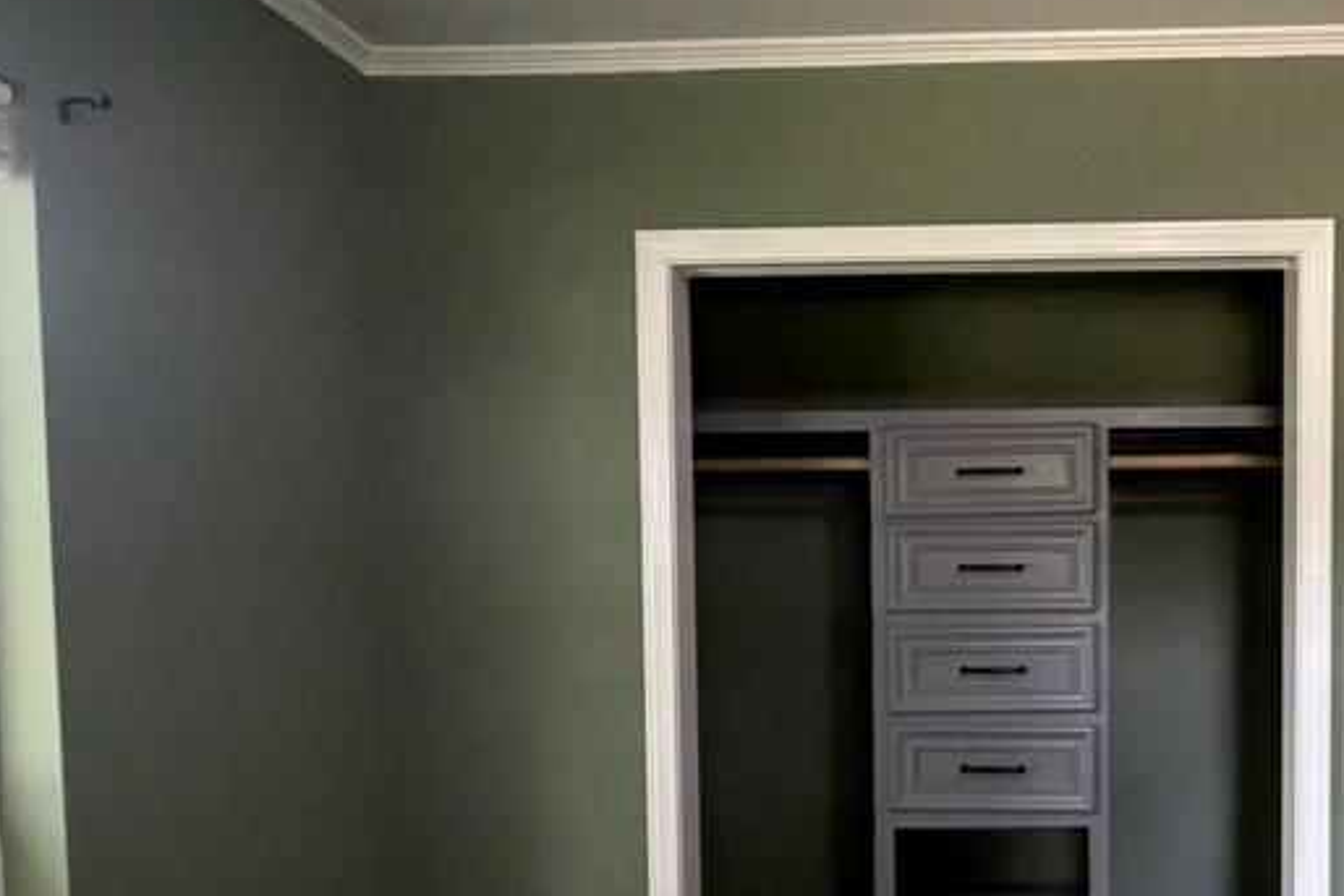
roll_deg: +0.5
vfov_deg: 44.4
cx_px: 991
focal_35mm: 29
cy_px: 585
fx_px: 1083
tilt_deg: -2.7
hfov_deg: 60.5
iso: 500
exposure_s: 1/60
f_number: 2.2
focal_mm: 2.22
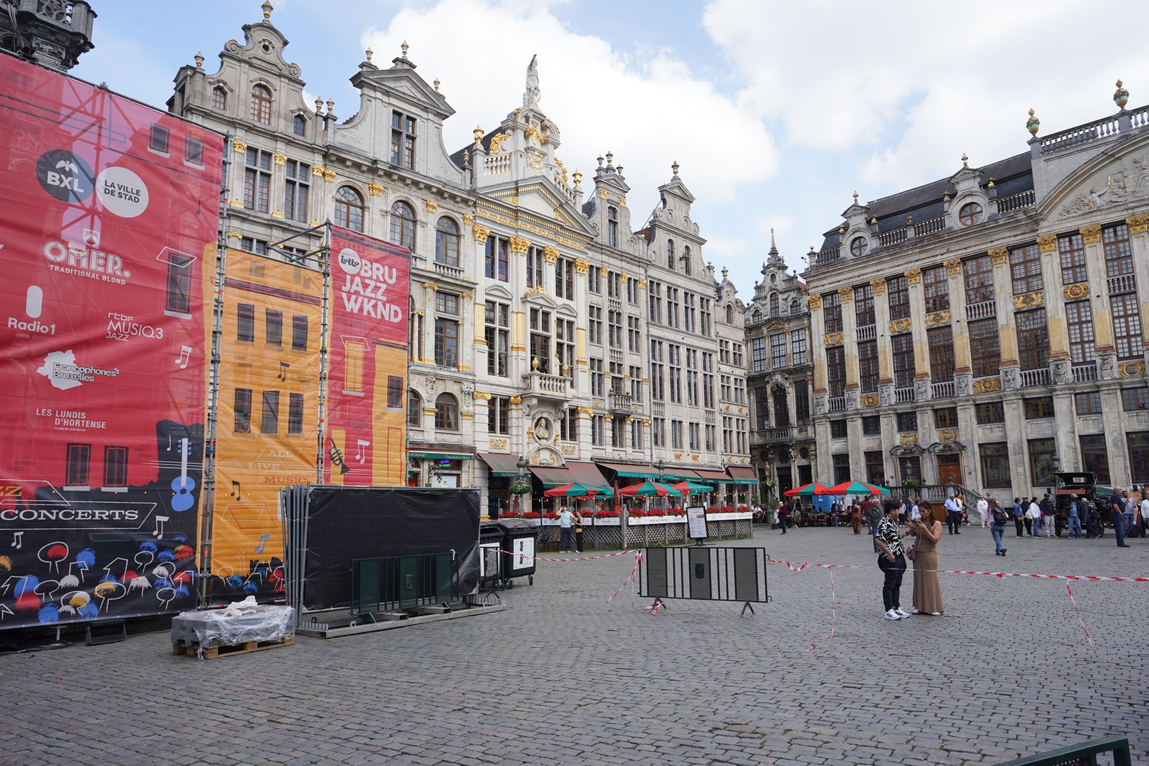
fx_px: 766
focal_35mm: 24
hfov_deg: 73.7
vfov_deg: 53.1
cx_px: 574
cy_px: 383
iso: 100
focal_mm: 24
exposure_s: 1/100
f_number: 10
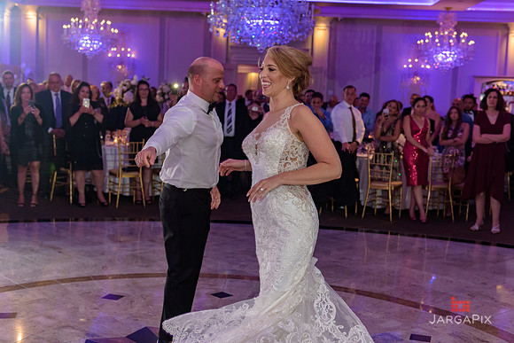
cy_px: 172
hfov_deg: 36.2
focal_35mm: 55
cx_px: 257
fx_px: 785
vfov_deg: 24.6
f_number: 3.2
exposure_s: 1/125
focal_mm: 55
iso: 1600
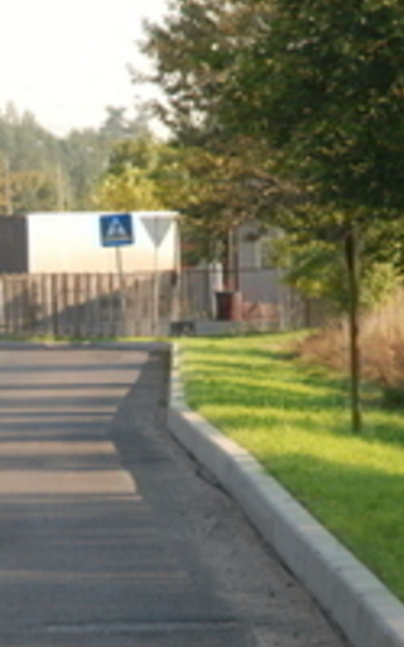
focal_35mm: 478
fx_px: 8426
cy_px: 388
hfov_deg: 2.7
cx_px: -188
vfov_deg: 4.4
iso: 400
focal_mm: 125
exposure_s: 1/180
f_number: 9.5
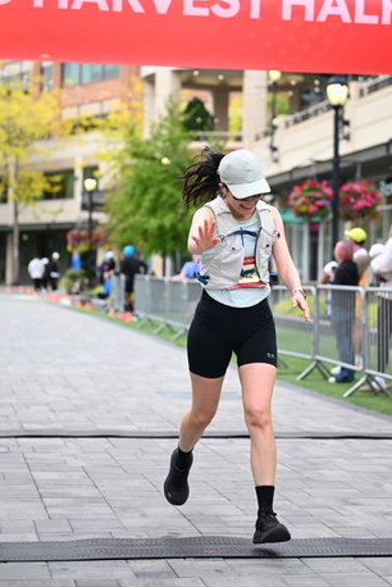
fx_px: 1370
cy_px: 241
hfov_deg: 16.3
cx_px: 231
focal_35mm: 84
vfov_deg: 24.1
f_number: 2.8
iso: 640
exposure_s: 1/2000
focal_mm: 70
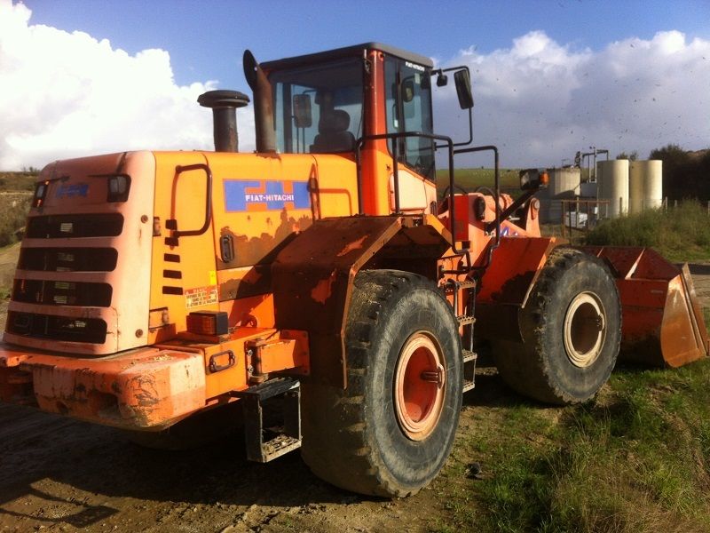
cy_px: 266
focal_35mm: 35
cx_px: 355
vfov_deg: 40.7
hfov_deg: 52.6
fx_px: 718
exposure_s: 1/1040
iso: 80
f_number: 2.8
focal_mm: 3.85
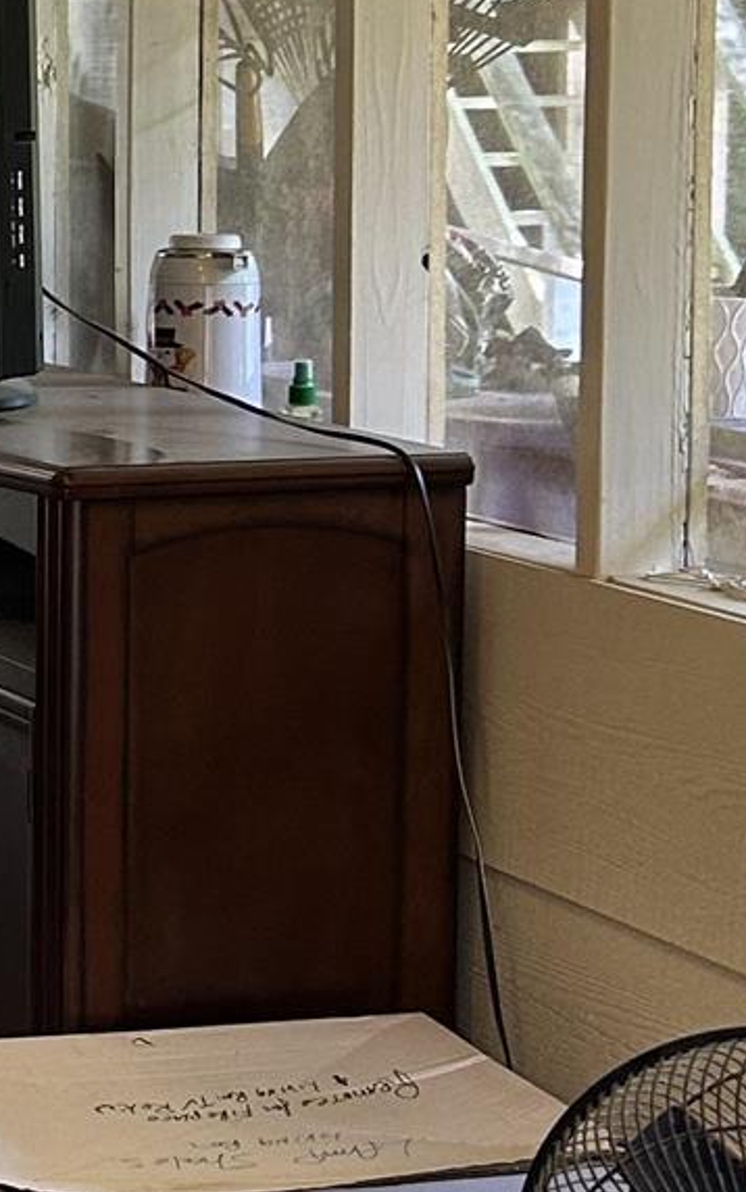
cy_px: 373
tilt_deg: -5.9
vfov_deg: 18.7
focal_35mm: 111
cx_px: -865
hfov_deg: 10.6
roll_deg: +1.2
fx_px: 3607
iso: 80
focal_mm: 5.7
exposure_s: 1/60
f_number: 1.5
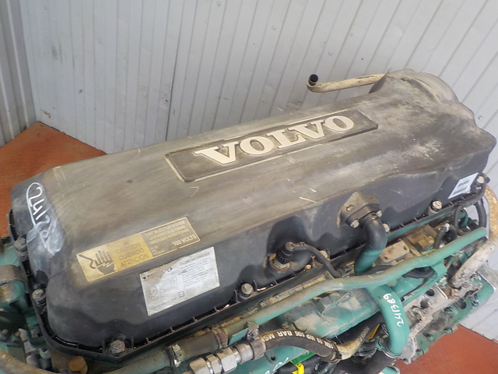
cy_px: 187
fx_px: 432
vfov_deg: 46.8
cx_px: 249
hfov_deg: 60.0
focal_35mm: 30
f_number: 3.3
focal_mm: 4.1
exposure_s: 1/30
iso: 140
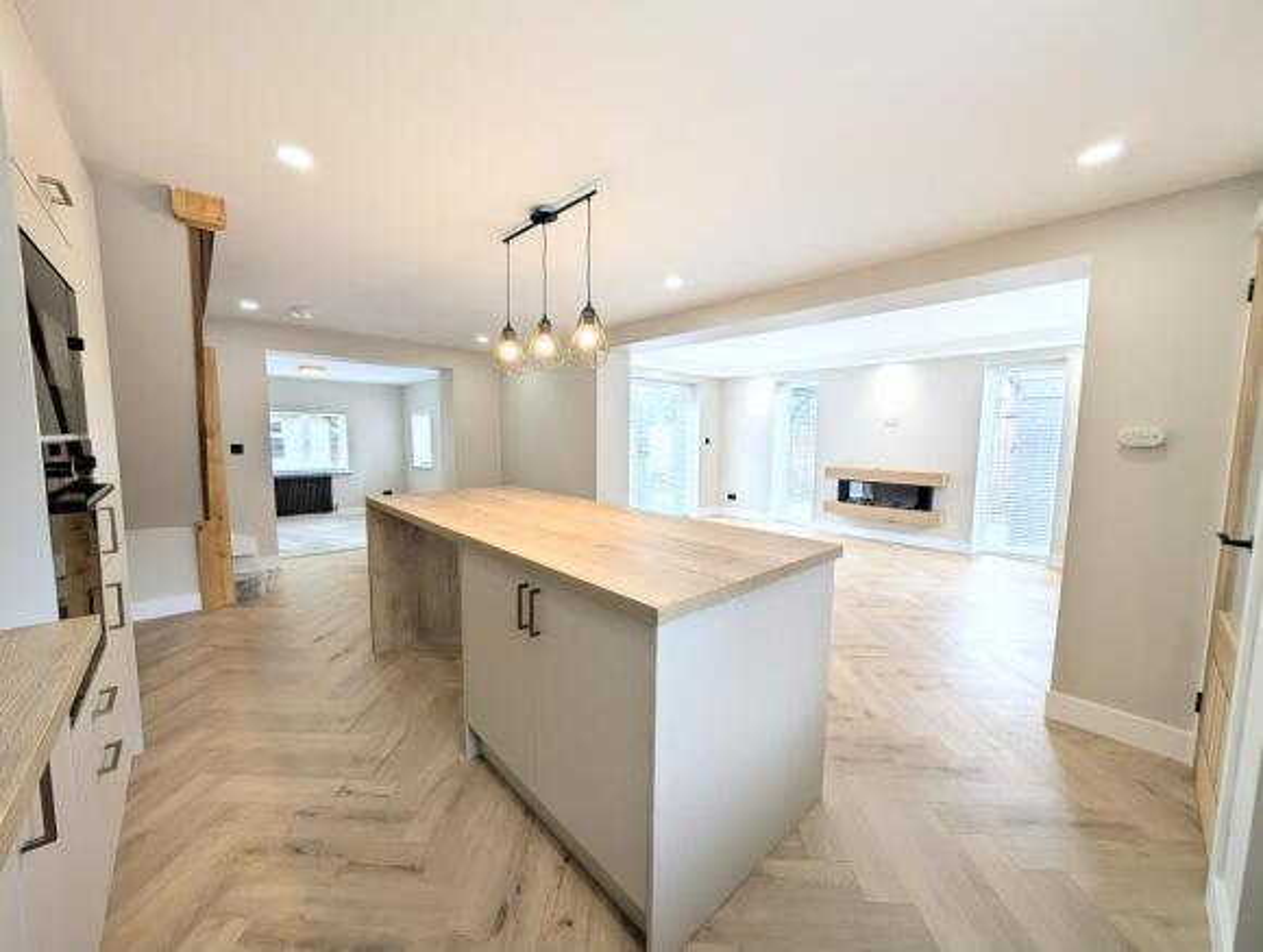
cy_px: 476
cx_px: 632
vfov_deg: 94.7
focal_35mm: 12
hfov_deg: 110.4
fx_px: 439
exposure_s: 1/194
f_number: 1.7
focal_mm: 2.02
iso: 48
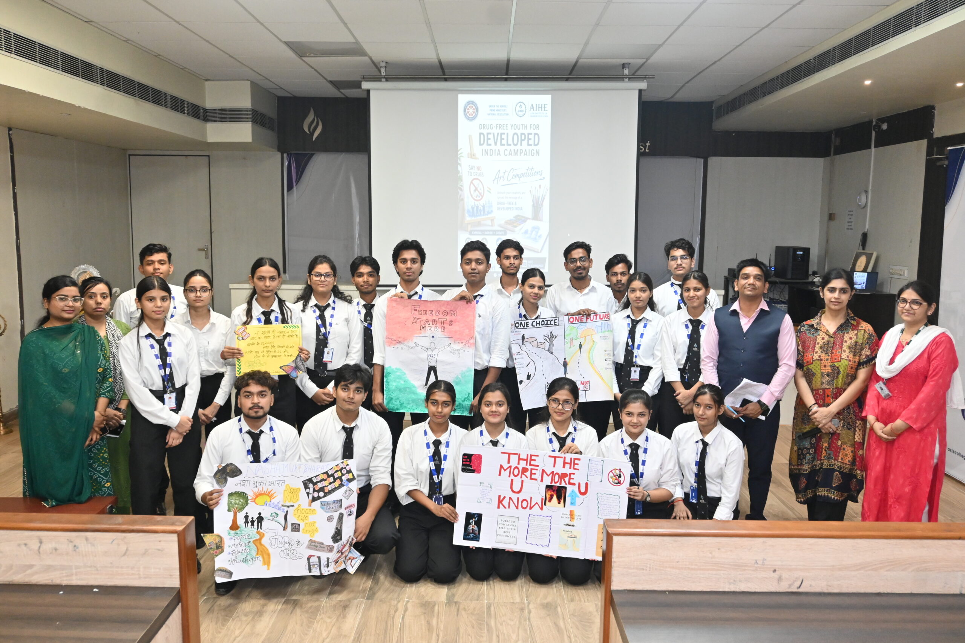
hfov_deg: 60.7
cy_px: 322
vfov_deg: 42.6
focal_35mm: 31
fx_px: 824
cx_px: 482
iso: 1600
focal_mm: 20.5
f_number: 5
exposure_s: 1/60
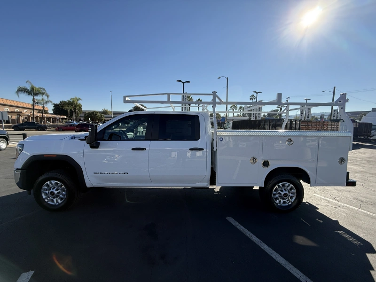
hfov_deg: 102.1
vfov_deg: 85.7
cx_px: 188
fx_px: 152
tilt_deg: -5.6
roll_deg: -0.5
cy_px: 141
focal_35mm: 14
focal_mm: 2.22
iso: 50
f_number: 2.2
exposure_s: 1/1745
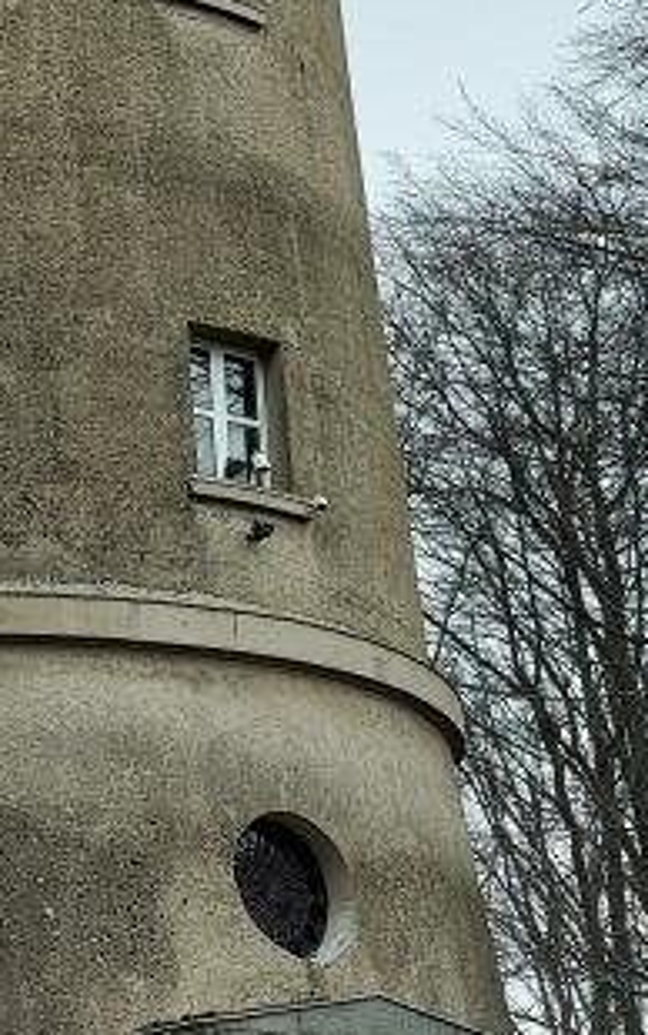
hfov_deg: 15.3
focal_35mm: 84
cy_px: 200
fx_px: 2371
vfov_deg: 24.2
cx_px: -13
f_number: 1.8
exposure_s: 1/199
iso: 32
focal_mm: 5.23
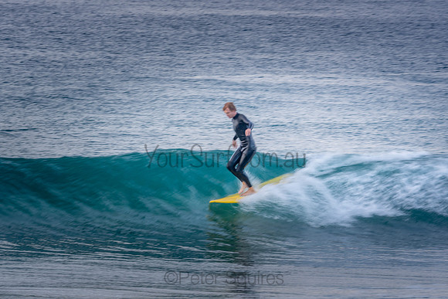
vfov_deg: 2.5
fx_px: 6750
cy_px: 136
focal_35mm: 542
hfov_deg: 3.8
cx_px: 209
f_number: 10
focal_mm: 320
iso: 100
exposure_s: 1/40
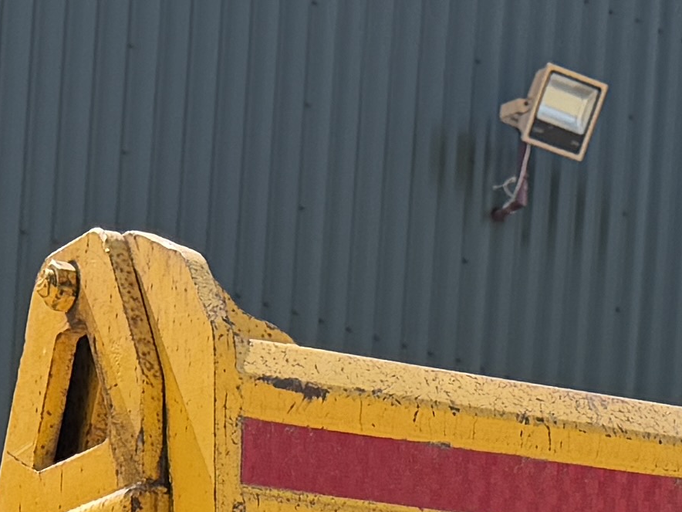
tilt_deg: +0.1
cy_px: 1432
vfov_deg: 8.4
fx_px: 3054
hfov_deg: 12.7
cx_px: 397
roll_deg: -3.2
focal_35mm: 155
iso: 80
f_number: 1.78
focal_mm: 6.76
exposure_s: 1/2611
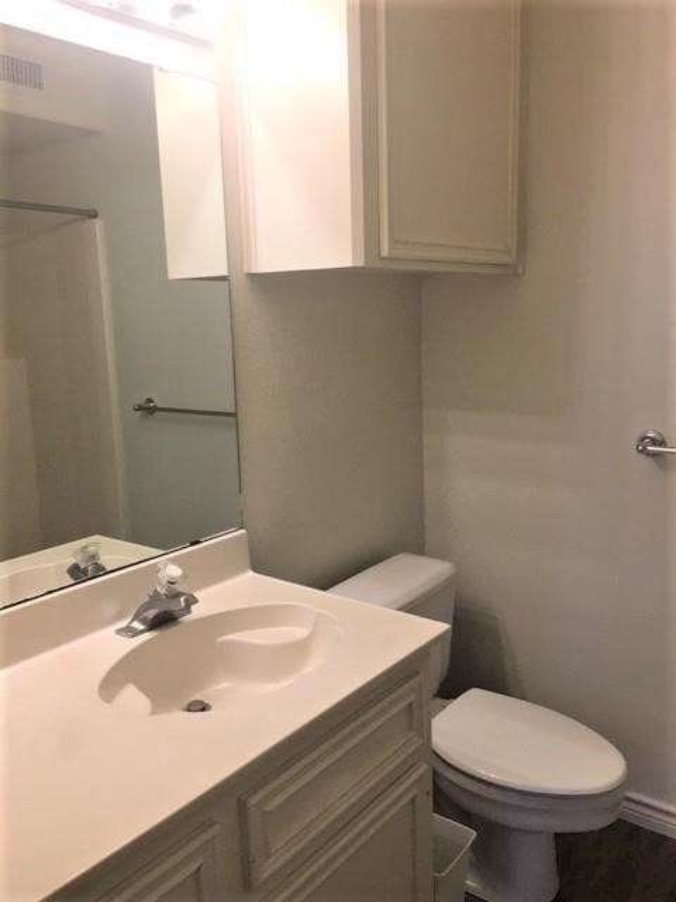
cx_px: 338
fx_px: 755
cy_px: 451
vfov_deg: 61.7
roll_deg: +1.5
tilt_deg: -9.1
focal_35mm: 29
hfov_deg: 48.2
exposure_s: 1/30
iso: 25
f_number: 2.2
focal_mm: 4.15
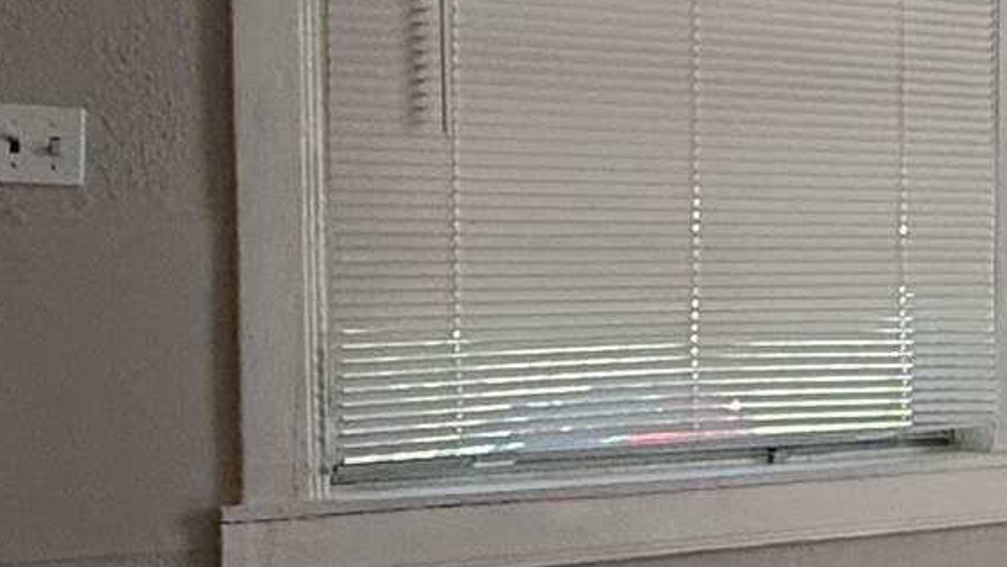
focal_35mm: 83
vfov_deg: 14.6
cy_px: 316
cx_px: 1772
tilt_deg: -3.6
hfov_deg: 19.6
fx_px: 2217
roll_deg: -1.8
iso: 100
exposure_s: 1/99
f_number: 2.2
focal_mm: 2.22
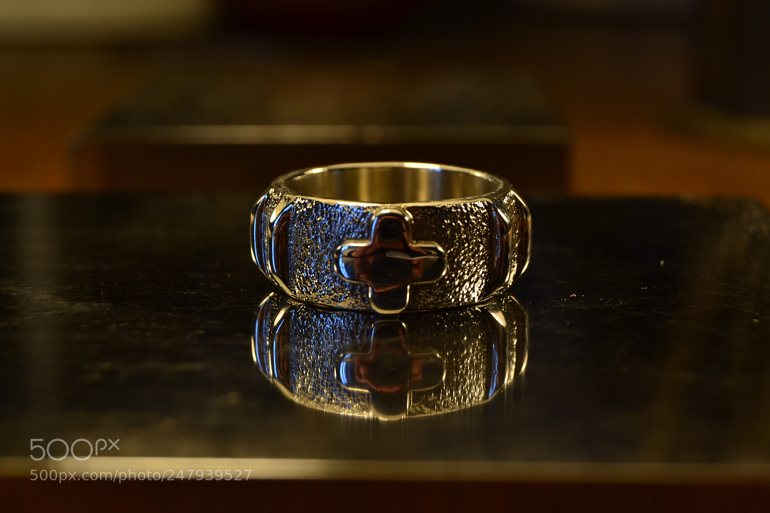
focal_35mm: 82
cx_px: 385
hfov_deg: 24.6
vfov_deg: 16.5
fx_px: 1764
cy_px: 256
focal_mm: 55
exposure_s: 1/40
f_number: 9
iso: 200
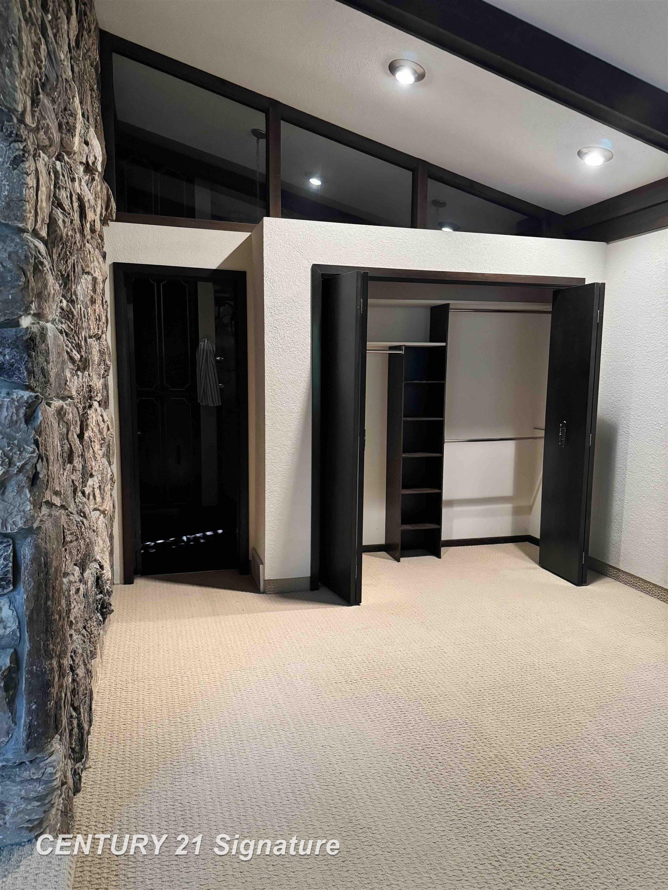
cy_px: 445
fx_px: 618
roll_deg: -0.2
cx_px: 334
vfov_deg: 71.6
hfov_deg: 56.8
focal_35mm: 24
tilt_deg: -5.6
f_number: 1.78
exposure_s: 1/60
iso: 640
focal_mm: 6.76
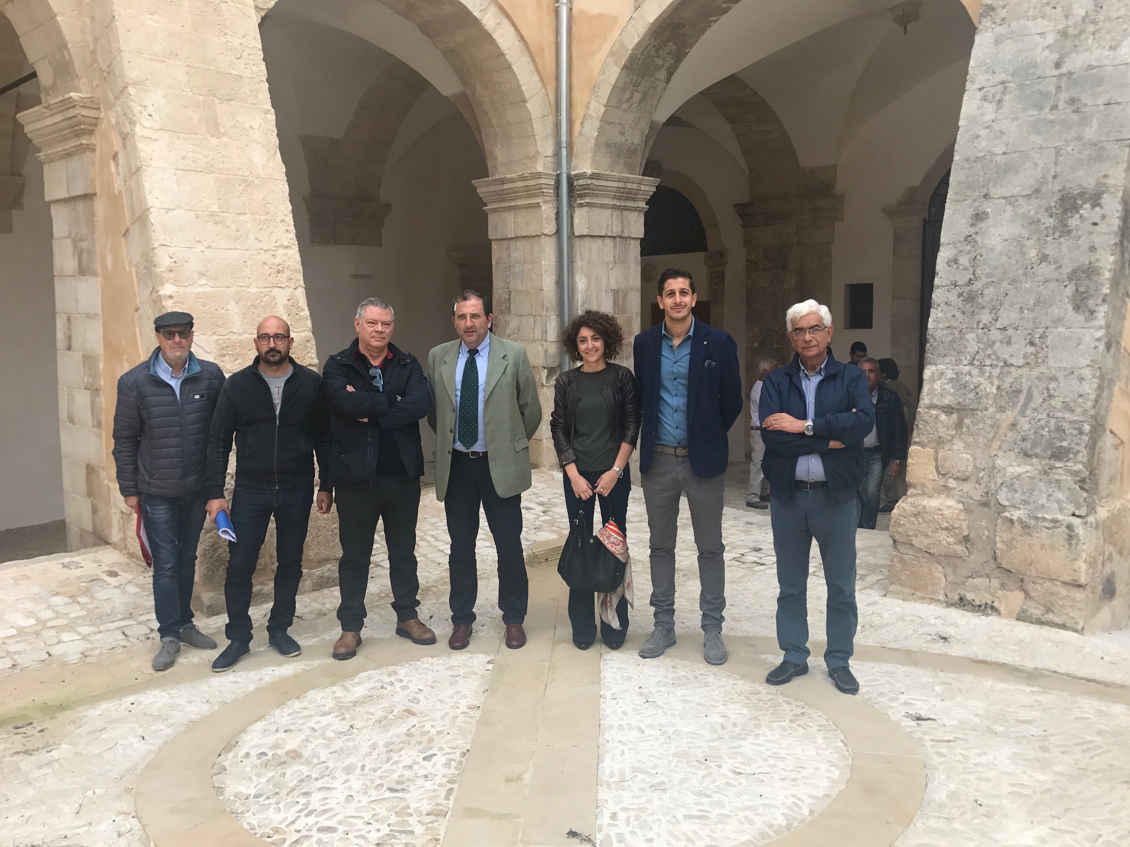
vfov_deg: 49.7
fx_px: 914
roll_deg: +1.2
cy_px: 424
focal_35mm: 28
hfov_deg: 63.4
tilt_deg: -6.6
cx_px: 565
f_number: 1.8
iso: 20
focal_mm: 3.99
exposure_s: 1/427
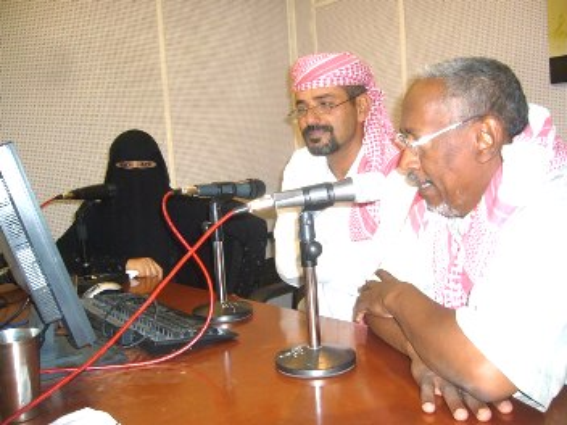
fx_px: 573
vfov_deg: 40.7
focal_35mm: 35
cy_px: 212
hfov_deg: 52.6
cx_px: 284
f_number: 2.8
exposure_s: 1/30
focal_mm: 5.8
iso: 125
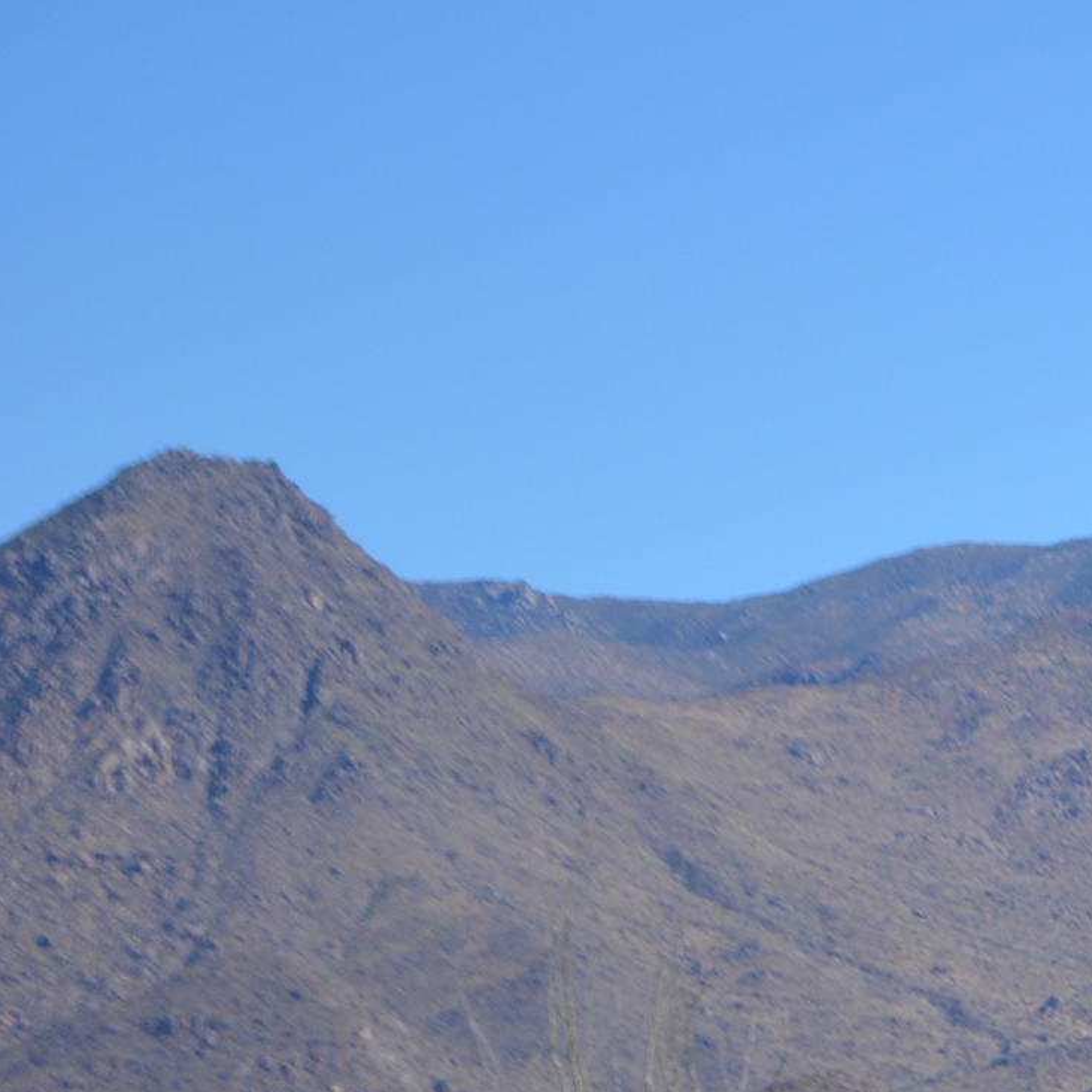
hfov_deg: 6.0
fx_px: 10234
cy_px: 1132
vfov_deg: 6.1
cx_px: 2206
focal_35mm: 287
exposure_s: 1/1600
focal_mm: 55
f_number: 6.3
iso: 400
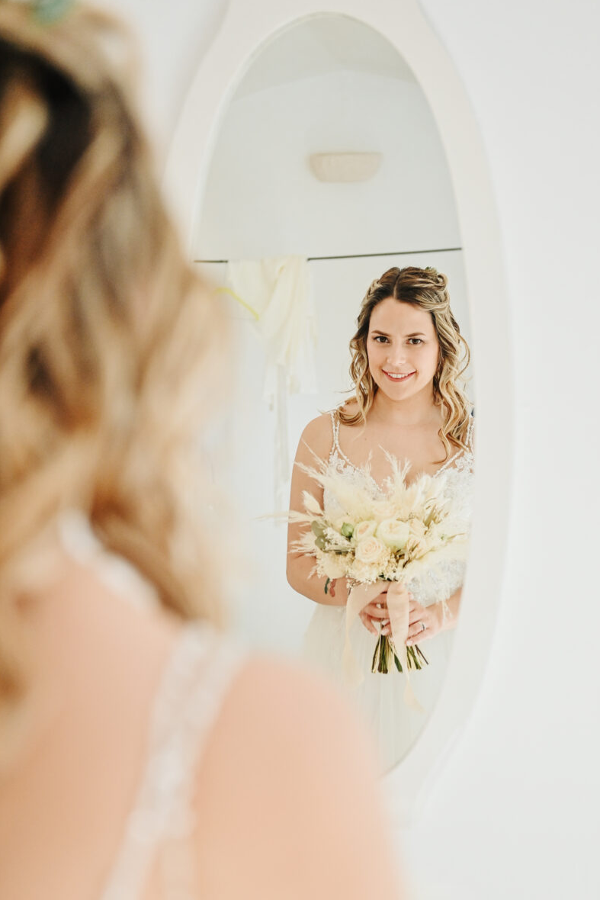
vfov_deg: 32.8
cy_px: 514
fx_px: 1524
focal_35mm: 61
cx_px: 332
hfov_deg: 22.3
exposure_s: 1/400
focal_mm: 48
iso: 1600
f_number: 2.8
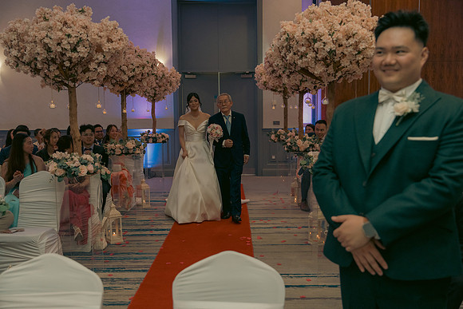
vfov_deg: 36.0
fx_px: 476
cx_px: 232
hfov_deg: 51.9
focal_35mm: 37
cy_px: 154
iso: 2500
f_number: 3.5
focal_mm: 37
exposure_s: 1/160
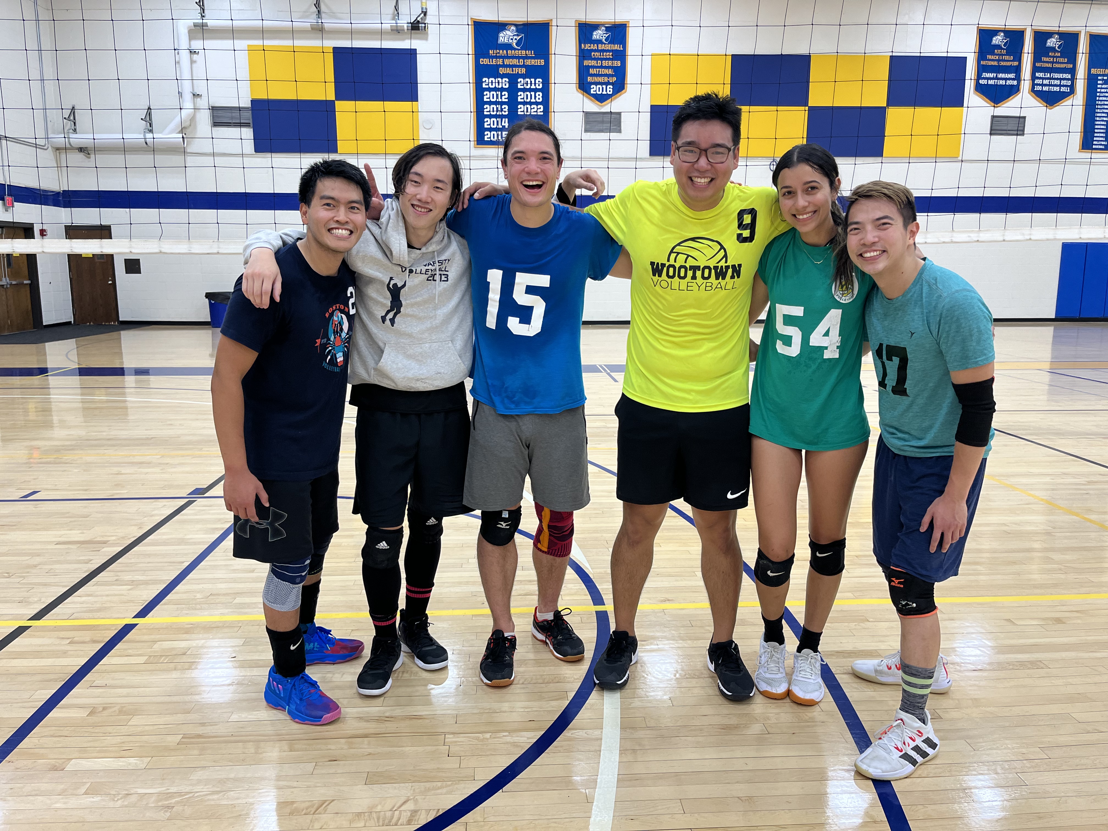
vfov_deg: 53.1
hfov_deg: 67.3
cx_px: 554
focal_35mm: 26
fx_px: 832
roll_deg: -0.4
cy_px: 416
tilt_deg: -10.5
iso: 125
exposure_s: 1/120
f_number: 1.6
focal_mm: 5.1
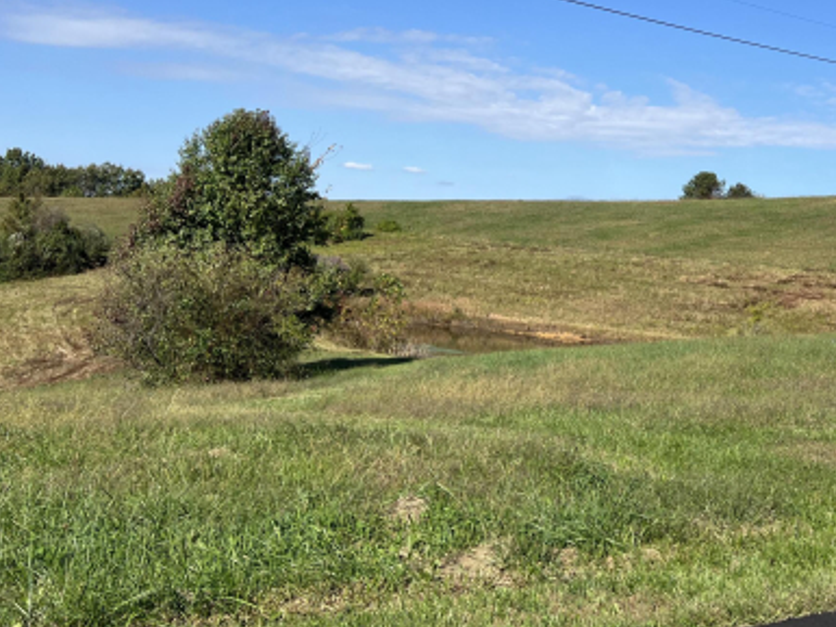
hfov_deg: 40.9
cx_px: 620
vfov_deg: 31.7
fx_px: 1087
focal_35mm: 45
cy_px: 171
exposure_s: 1/5319
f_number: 1.5
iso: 50
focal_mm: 5.7
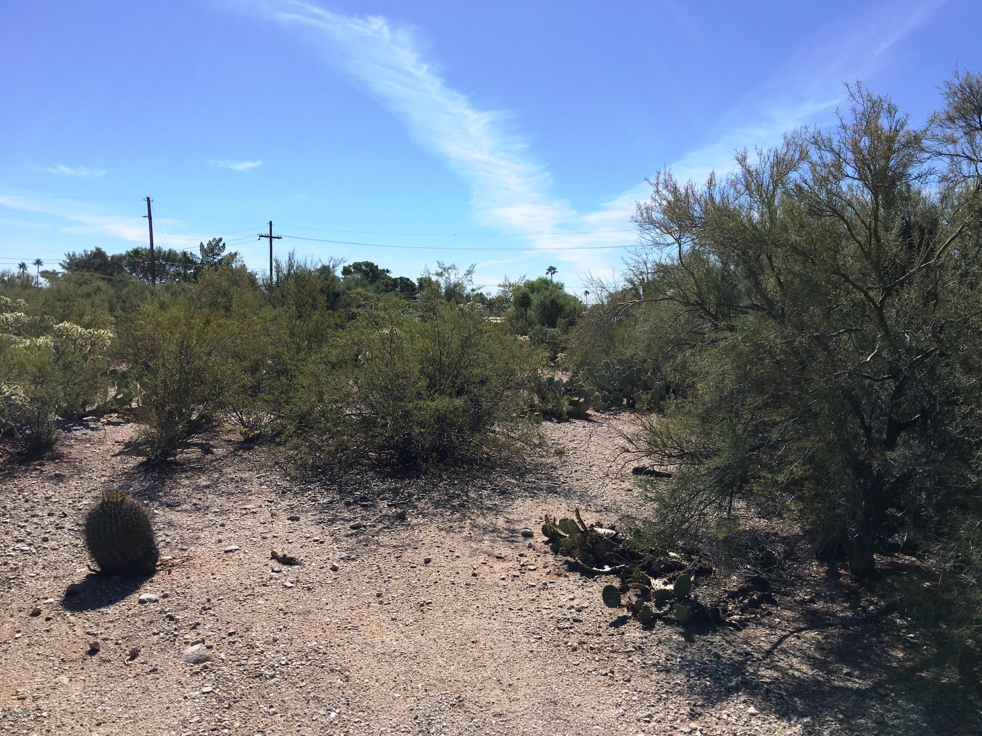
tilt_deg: -2.5
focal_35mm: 29
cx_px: 491
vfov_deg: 48.2
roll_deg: -0.8
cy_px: 368
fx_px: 823
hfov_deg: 61.7
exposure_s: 1/2331
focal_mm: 4.15
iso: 25
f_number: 2.2
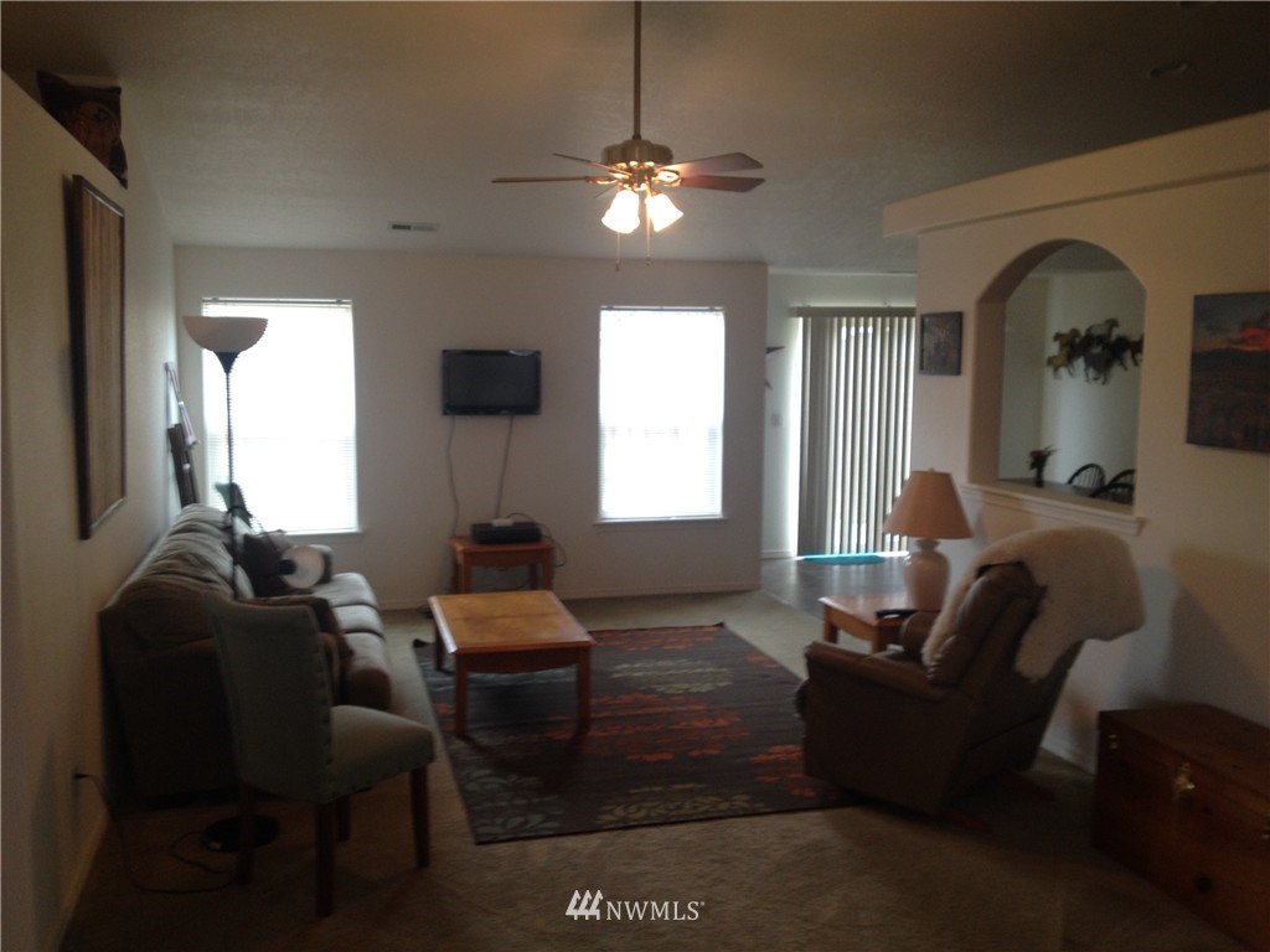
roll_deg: -0.2
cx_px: 635
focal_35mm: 35
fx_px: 1284
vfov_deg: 40.7
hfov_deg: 52.6
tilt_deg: -7.8
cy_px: 476
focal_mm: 4.28
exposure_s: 1/24
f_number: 2.4
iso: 50
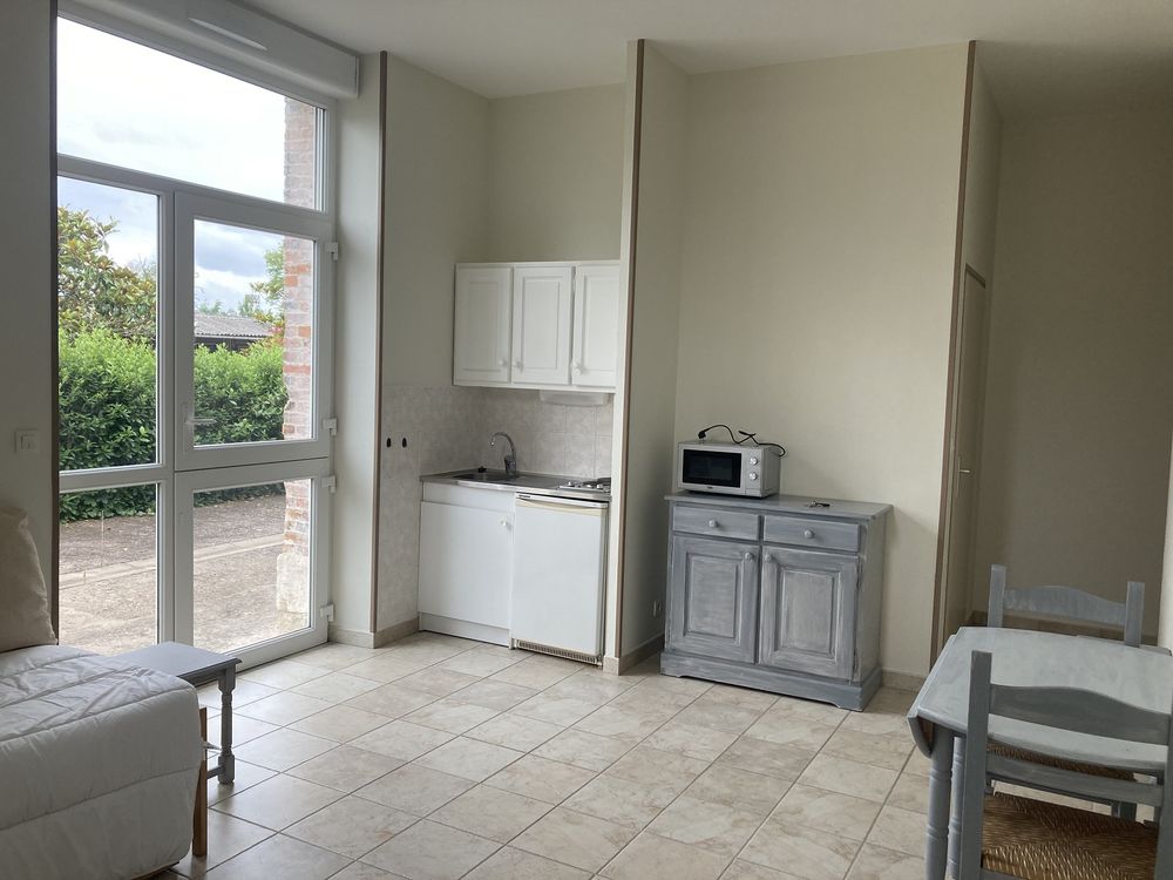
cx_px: 586
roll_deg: -1.7
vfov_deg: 49.7
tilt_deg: -3.3
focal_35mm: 28
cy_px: 440
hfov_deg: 63.4
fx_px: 949
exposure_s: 1/121
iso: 50
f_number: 1.8
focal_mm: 3.99
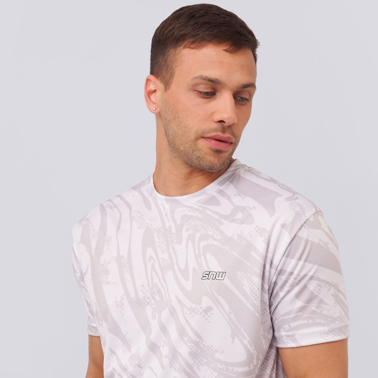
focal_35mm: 75
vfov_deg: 22.6
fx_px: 927
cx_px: 213
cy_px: 322
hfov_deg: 23.0
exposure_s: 1/100
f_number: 13
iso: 160
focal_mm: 46
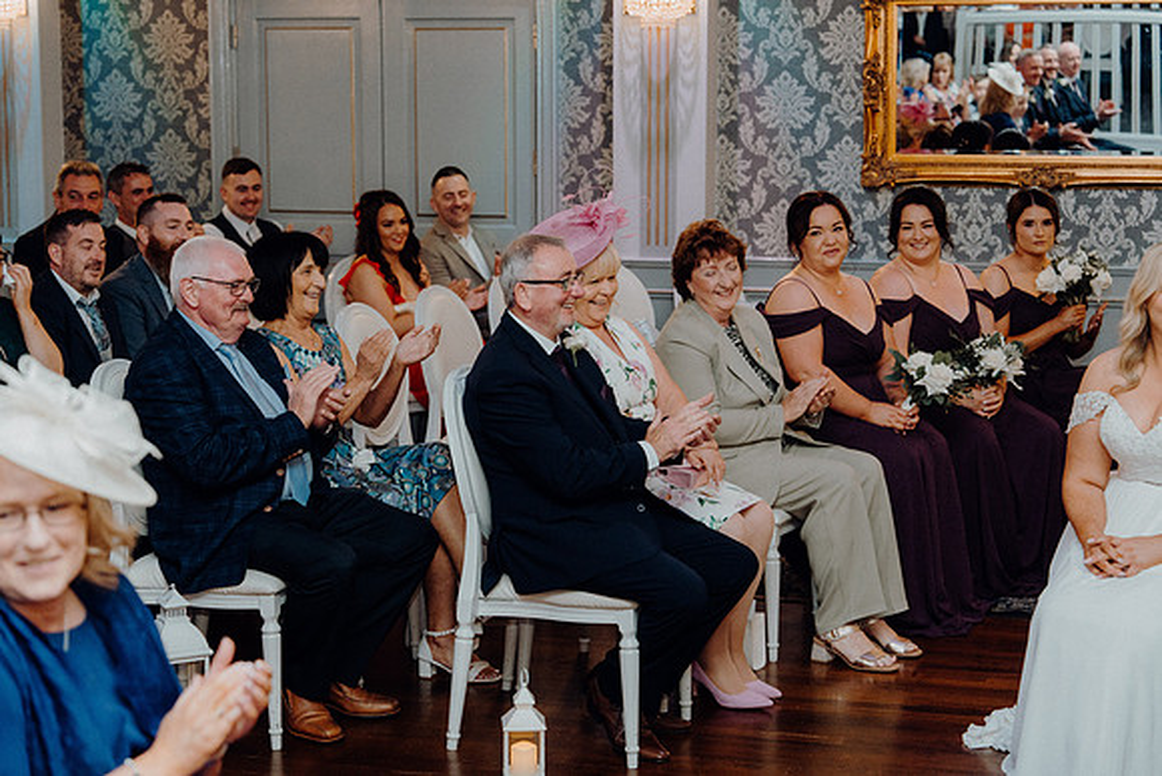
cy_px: 388
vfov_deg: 19.7
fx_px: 2228
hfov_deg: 29.2
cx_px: 581
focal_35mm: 69
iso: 2500
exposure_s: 1/160
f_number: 3.5
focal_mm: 69
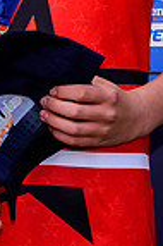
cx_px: -15
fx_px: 3138
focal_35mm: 461
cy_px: -145
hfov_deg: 3.0
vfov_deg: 4.4
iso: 100
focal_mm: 50
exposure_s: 1/160
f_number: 5.6
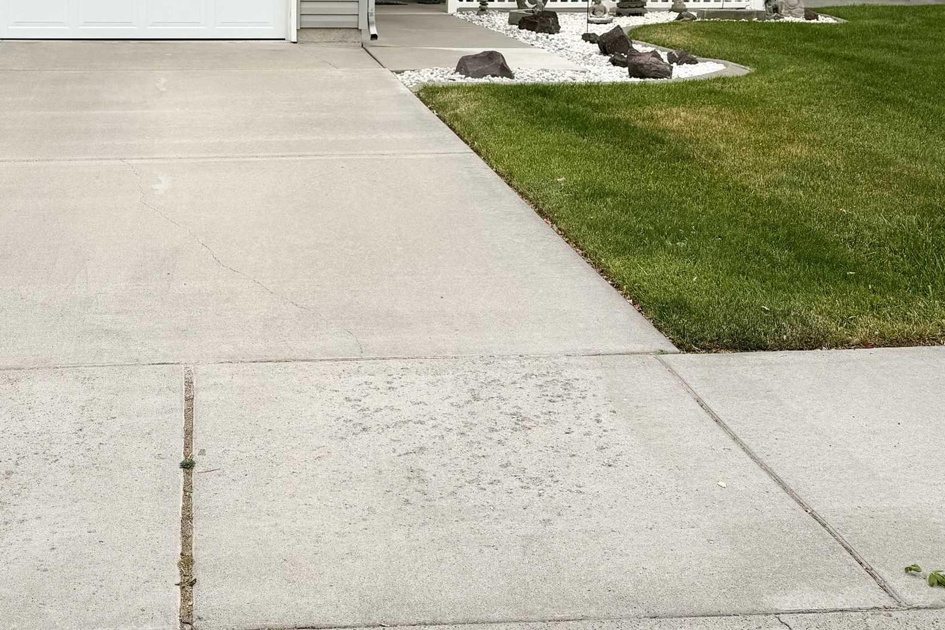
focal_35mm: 48
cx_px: 257
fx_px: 1260
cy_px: 62
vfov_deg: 27.1
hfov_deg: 40.2
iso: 80
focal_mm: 6.76
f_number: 1.78
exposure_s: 1/2370
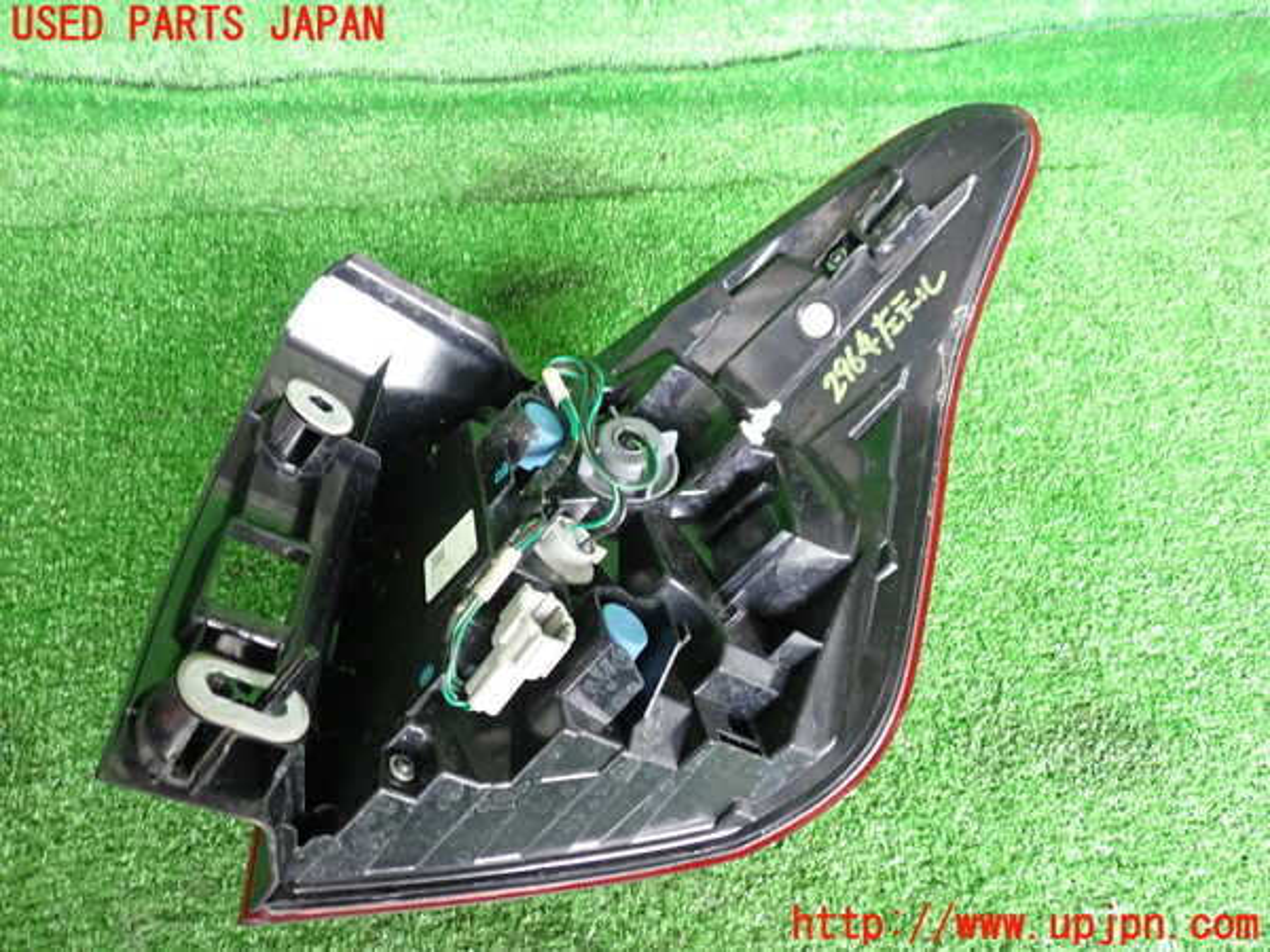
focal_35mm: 30
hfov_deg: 60.0
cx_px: 635
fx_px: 1101
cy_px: 476
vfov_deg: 46.8
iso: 320
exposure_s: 1/30
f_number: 2.3
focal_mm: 5.4
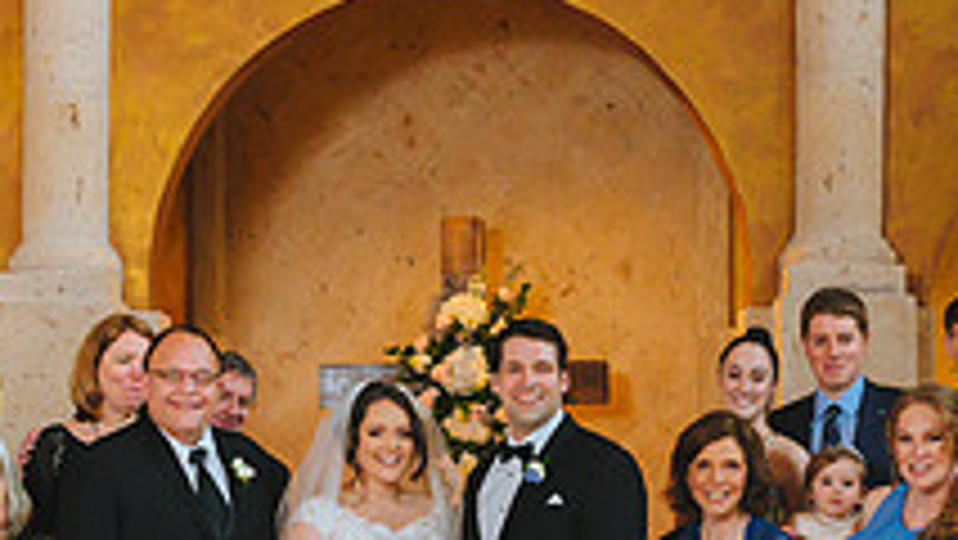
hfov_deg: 27.5
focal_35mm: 77
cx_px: 454
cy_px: 558
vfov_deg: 15.4
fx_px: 1957
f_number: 4
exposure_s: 1/200
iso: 4000
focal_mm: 27
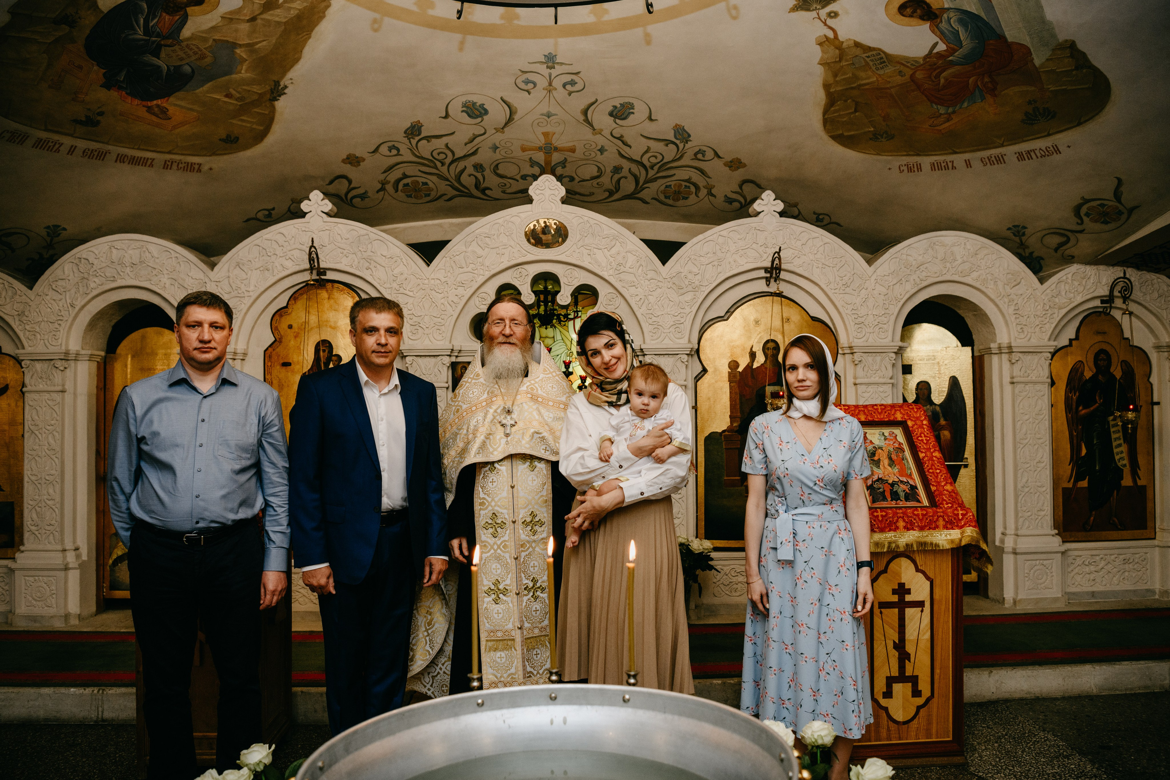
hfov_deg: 72.0
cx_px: 585
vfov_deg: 51.7
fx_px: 805
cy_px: 390
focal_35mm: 25
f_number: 3.5
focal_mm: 24
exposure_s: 1/160
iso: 500
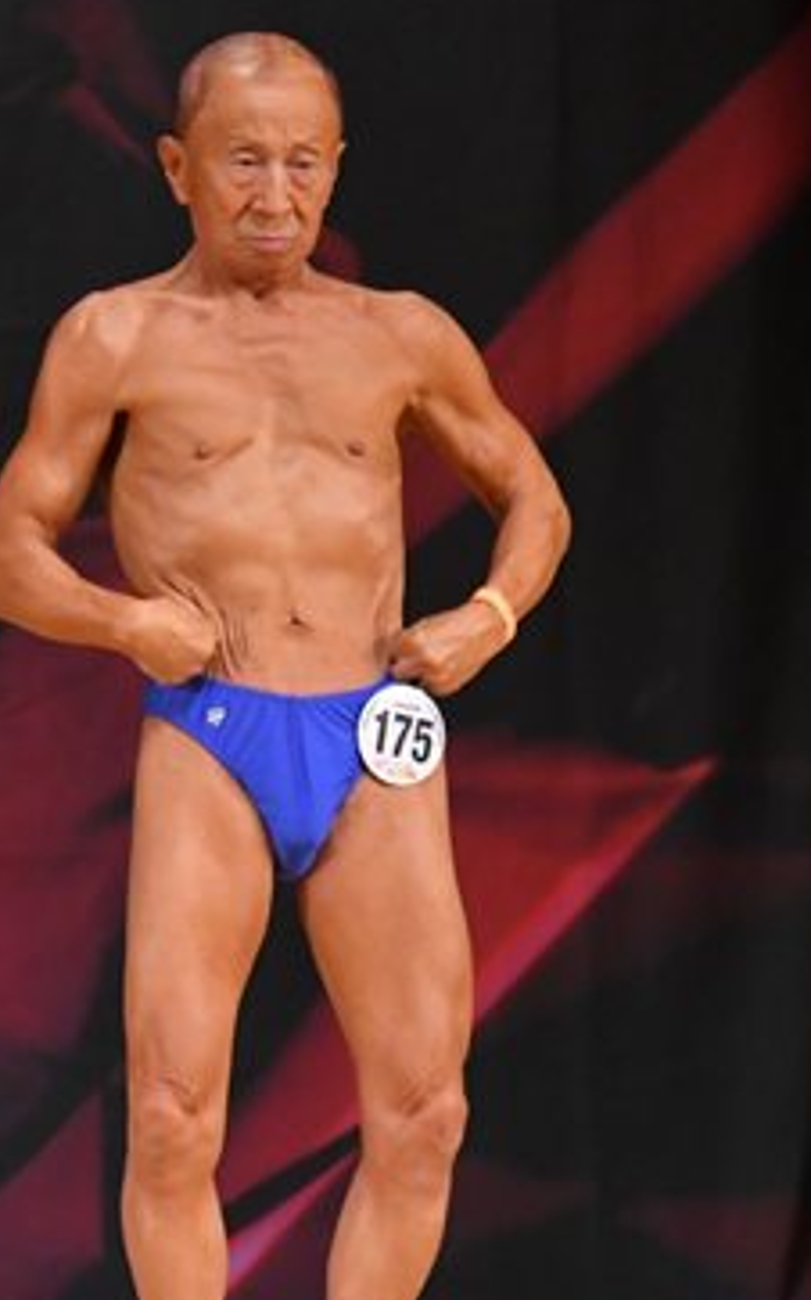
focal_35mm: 655
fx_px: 23182
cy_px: 672
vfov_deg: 3.2
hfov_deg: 2.0
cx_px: -275
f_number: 5.6
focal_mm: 200
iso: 4500
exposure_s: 1/400
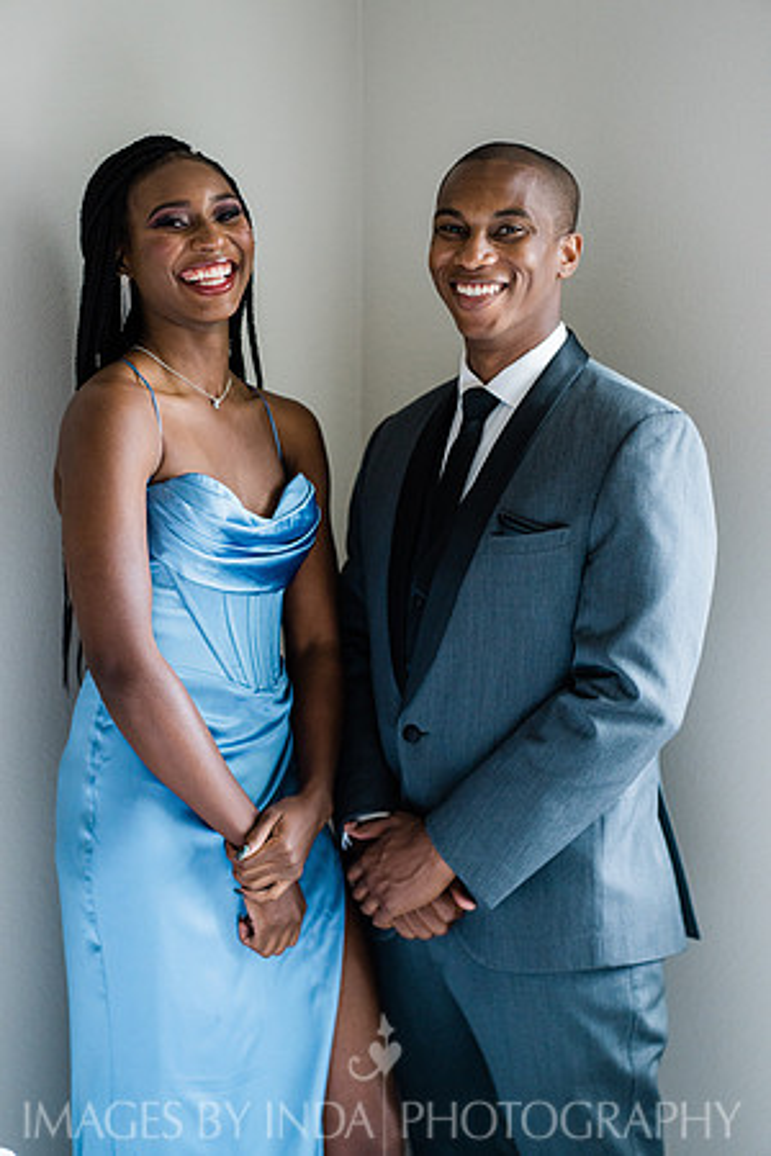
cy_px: 578
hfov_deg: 16.1
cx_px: 386
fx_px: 2730
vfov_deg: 23.9
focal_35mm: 85
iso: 1250
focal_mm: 85
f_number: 2.2
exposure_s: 1/160
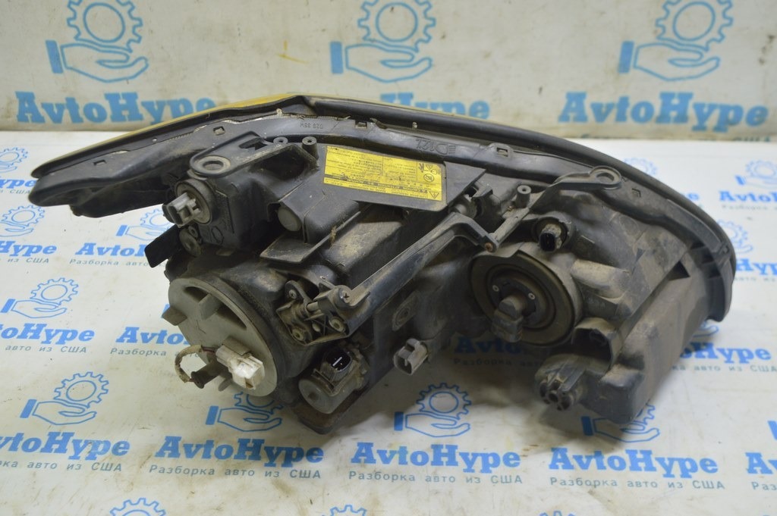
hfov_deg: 49.6
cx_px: 388
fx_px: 841
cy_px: 258
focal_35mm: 39
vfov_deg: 34.2
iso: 400
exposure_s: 1/20
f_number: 5.6
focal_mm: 26
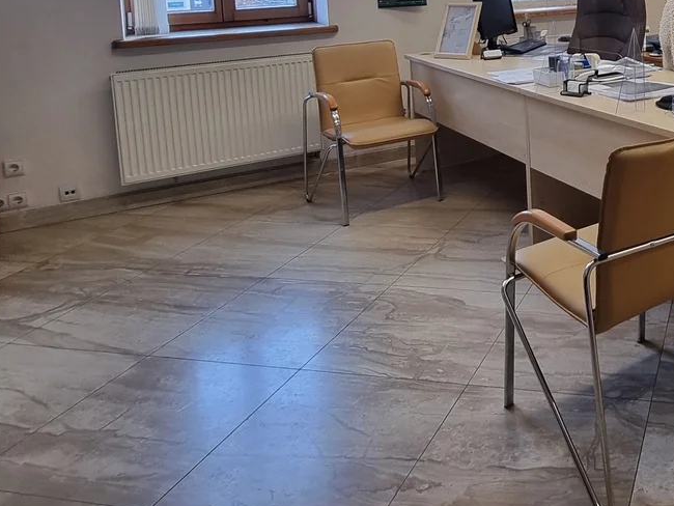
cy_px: 13
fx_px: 623
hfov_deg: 49.7
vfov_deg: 39.6
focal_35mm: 32
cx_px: 623
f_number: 2.2
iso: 80
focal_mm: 2.2
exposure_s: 1/50
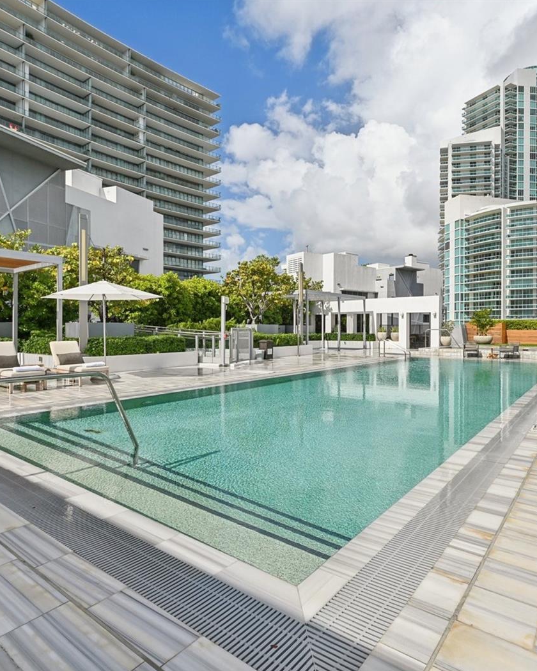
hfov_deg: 67.7
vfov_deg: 80.4
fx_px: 397
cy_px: 337
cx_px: 311
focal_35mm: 20
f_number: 8
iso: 100
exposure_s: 1/640
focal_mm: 14
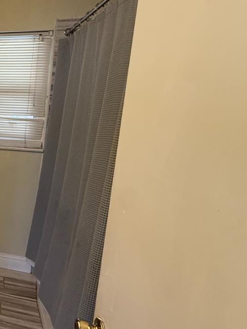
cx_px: -86
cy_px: 140
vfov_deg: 58.1
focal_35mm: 31
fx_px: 295
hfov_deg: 32.2
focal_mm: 2.22
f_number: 2.2
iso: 250
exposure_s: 1/60
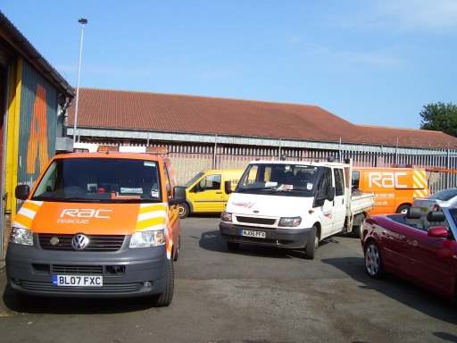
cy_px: 172
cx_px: 228
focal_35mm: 36
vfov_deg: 39.7
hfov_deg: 51.4
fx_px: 475
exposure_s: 1/500
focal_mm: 6
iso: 80
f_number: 4.8
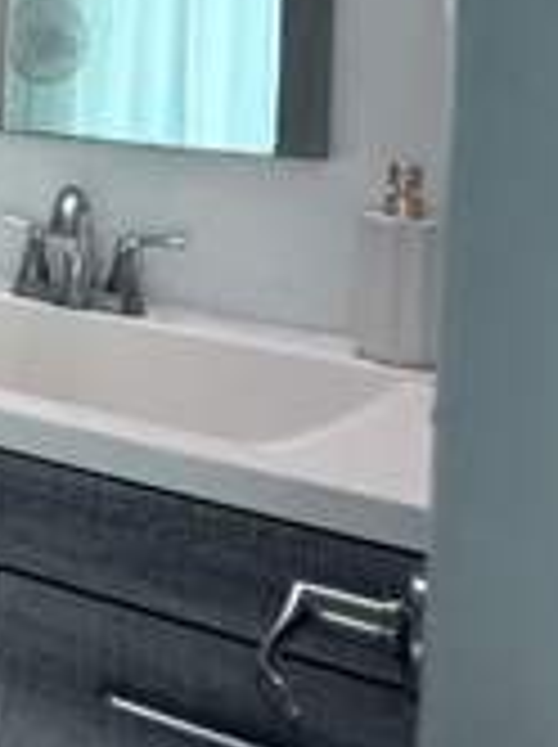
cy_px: 0
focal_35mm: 54
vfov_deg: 32.7
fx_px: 1164
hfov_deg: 19.6
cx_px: -464
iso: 200
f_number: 2.2
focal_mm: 2.22
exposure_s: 1/60
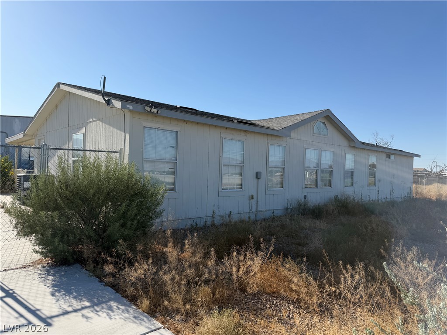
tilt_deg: -1.3
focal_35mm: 24
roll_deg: -1.4
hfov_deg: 71.6
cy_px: 168
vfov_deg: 56.8
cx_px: 224
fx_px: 310
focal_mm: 6.76
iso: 80
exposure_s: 1/4673
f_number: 1.78
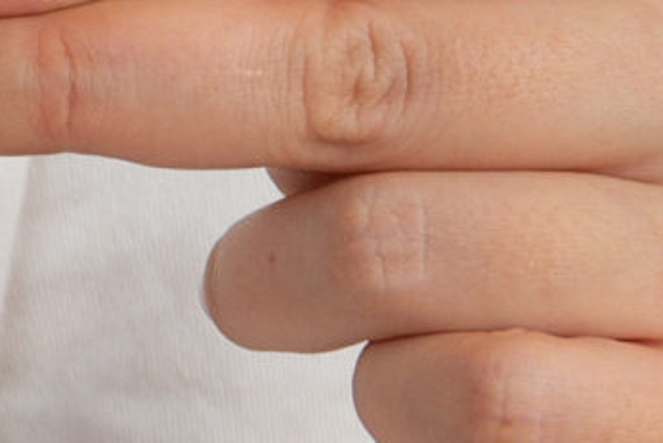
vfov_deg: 3.3
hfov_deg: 4.8
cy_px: 702
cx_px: -1307
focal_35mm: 413
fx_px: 7612
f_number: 6.3
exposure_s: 1/80
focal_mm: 25.4
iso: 100
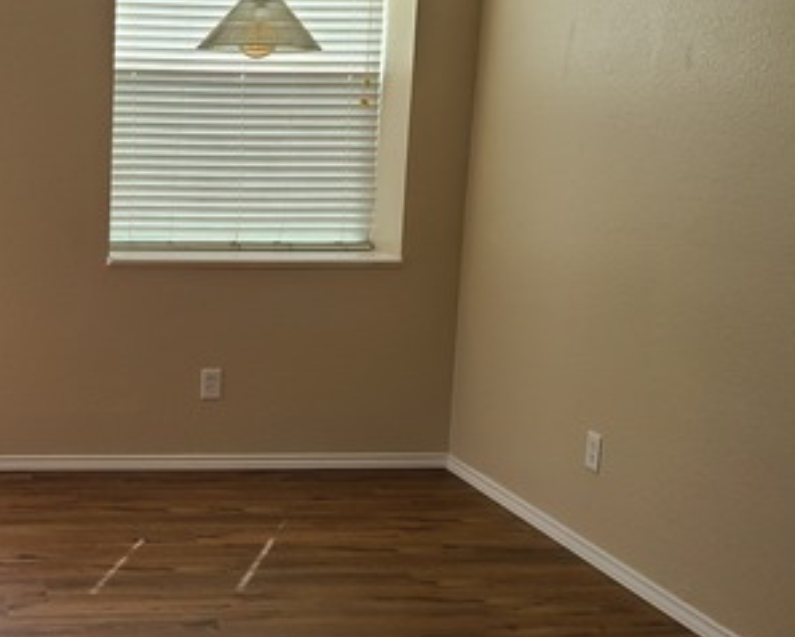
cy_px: 356
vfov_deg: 26.7
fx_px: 1342
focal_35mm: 57
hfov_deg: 31.2
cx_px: 50
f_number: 1.8
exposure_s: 1/60
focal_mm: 5.4
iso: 40
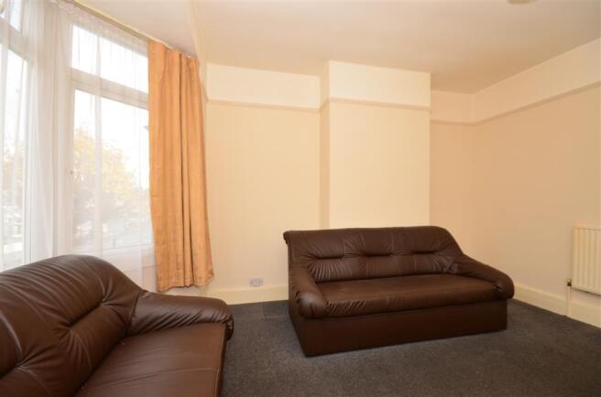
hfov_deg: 100.5
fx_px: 250
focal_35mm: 15
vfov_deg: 77.0
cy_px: 198
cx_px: 300
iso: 400
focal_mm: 10
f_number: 10
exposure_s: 1/25
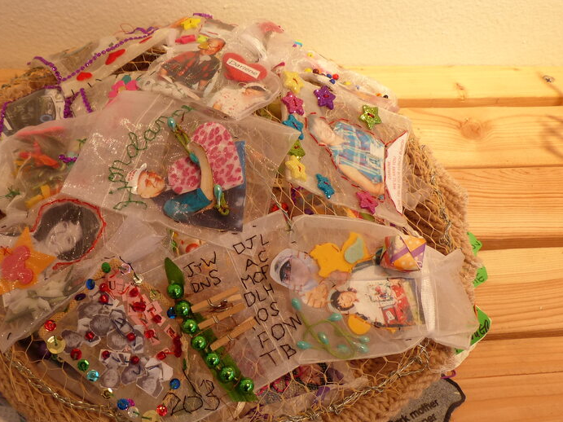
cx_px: 187
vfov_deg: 33.5
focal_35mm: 43
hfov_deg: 43.2
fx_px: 699
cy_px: 247
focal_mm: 5.3
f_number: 2.8
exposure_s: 1/80
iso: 100
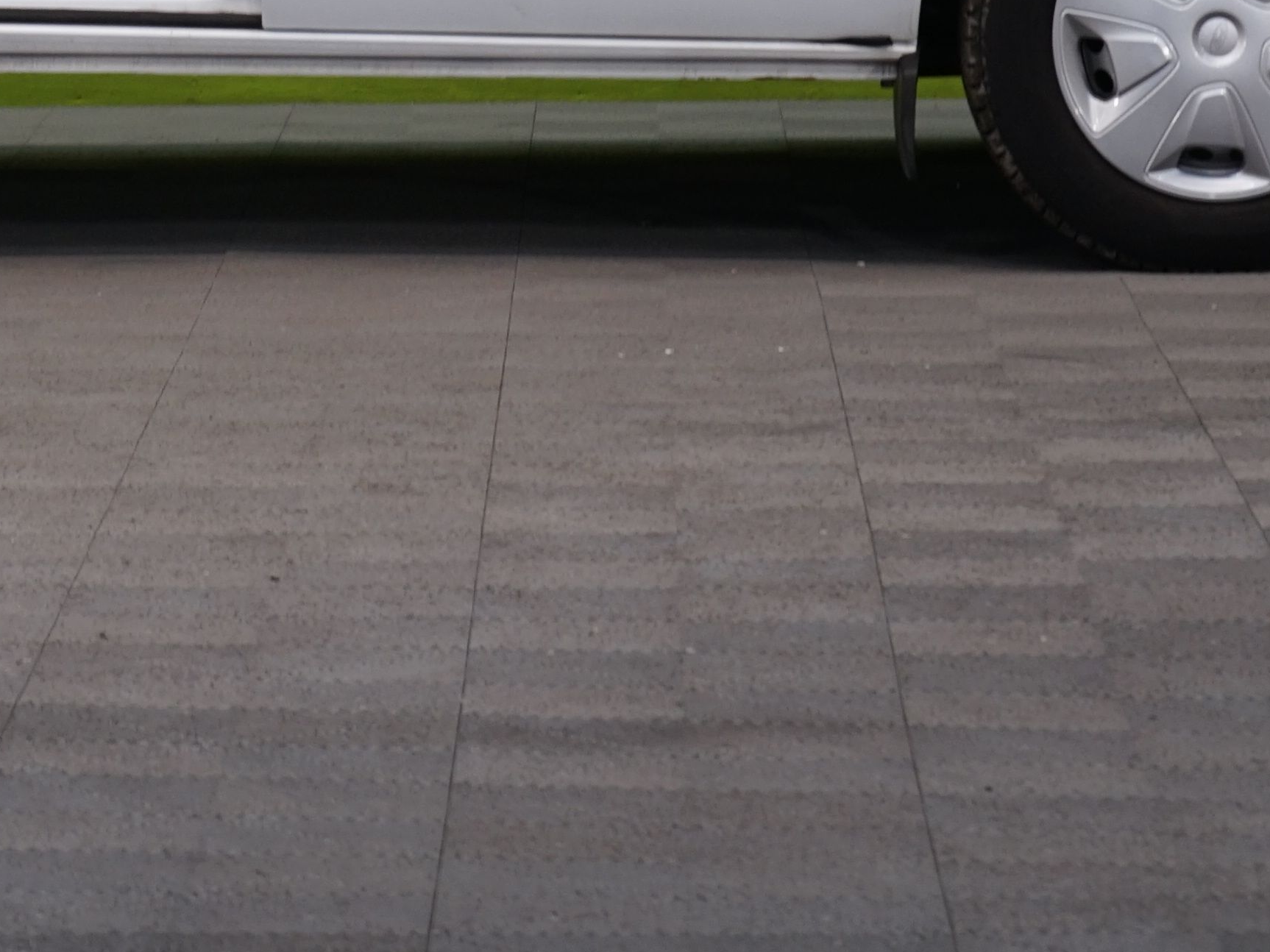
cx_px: -74
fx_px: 8584
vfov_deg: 6.3
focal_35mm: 234
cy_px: -304
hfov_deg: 8.4
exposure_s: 1/30
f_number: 5.6
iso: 320
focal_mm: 70
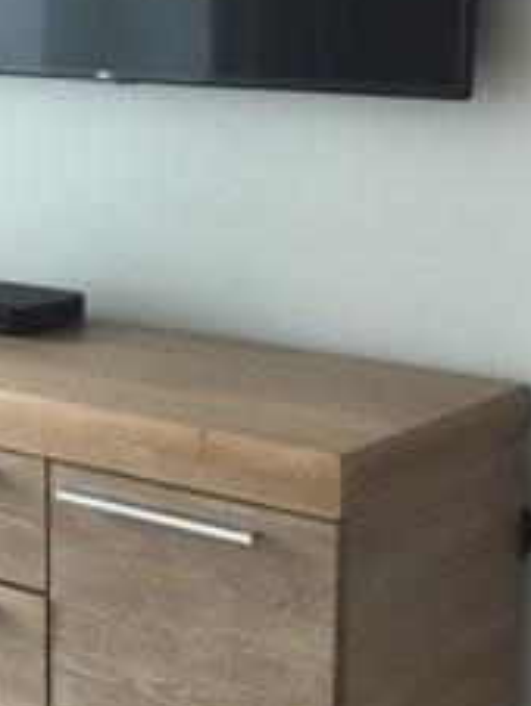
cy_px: 353
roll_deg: -0.6
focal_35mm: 82
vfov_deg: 23.8
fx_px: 1674
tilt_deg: -12.6
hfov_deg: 18.0
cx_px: 191
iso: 32
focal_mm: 4.15
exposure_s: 1/40
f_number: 2.2
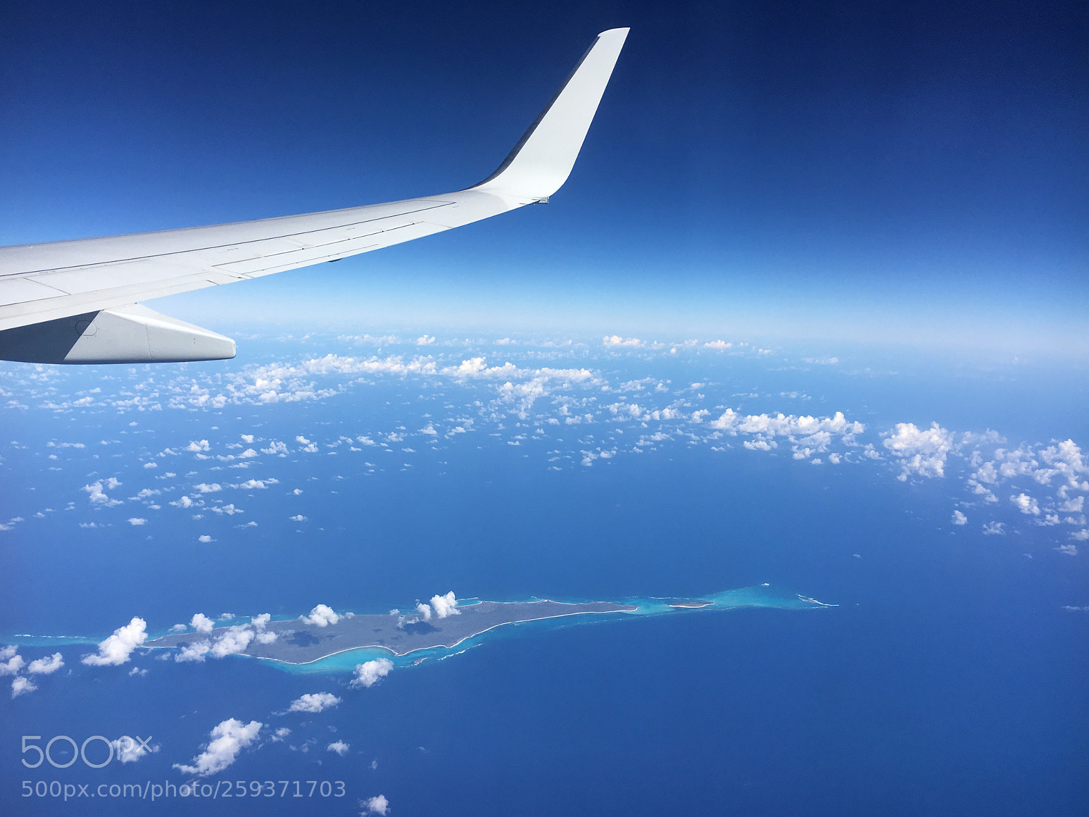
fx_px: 944
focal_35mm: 30
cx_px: 541
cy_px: 422
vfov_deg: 46.8
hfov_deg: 60.0
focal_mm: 4.15
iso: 25
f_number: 2.2
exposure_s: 1/2079
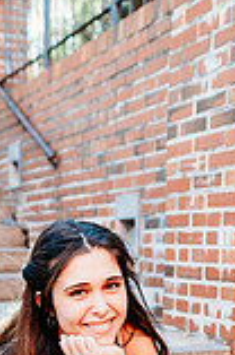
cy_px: 387
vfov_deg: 27.0
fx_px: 679
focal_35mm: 69
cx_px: 81
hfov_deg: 19.6
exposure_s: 1/320
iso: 100
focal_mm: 24
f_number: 2.2
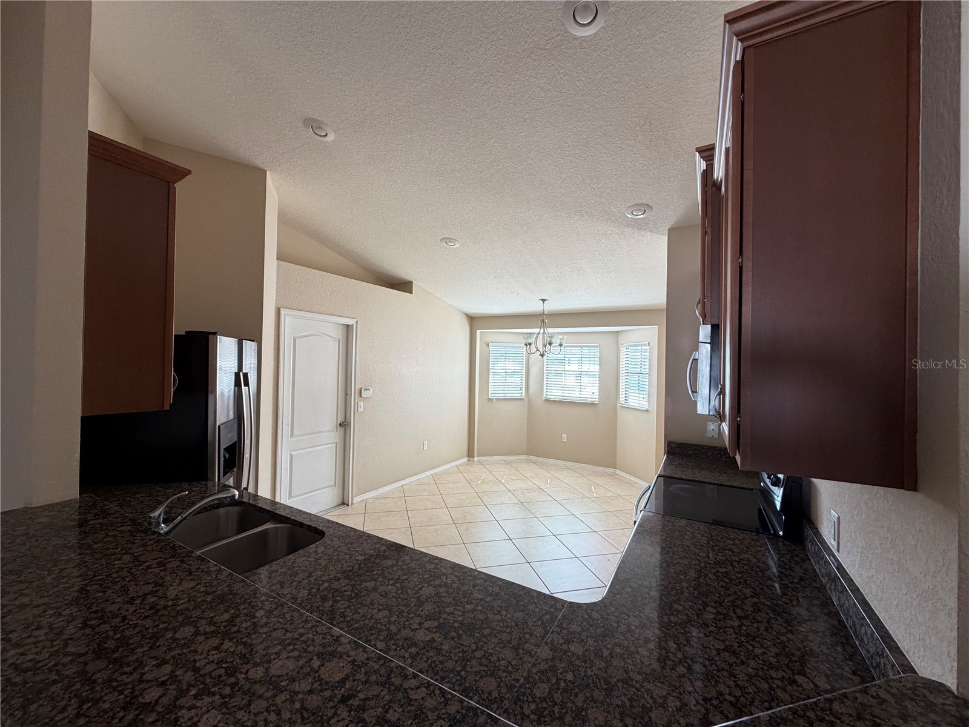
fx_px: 392
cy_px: 364
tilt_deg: +2.2
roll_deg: -0.5
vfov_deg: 85.7
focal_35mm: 14
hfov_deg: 102.1
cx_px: 484
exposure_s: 1/121
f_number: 2.2
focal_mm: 2.22
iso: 250
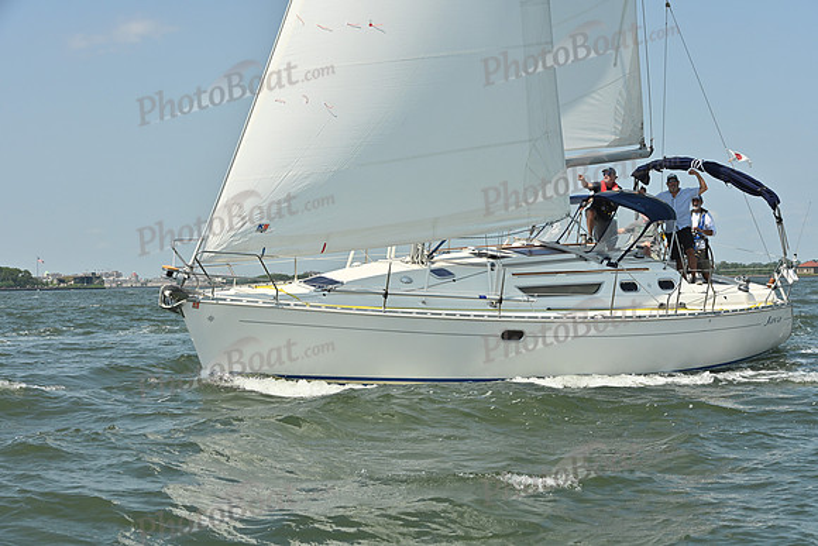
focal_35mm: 70
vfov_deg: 19.5
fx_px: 1591
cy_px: 273
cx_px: 409
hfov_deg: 28.8
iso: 320
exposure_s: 1/1250
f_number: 9
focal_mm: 70
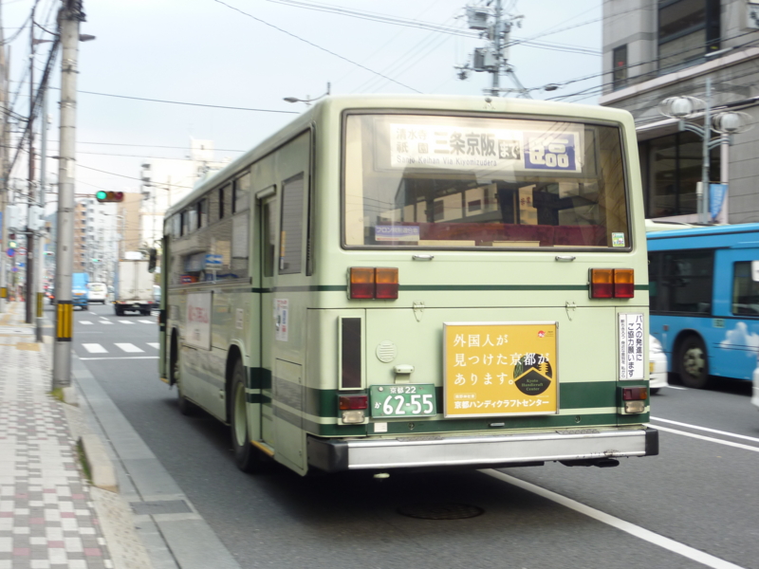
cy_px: 284
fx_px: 1140
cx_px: 380
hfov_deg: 36.8
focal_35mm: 52
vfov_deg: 28.0
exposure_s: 1/100
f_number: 3.8
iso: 80
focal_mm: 8.5
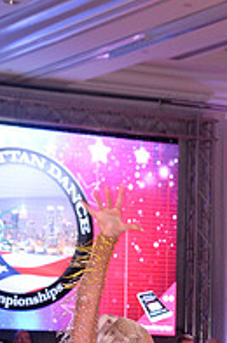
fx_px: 1822
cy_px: 444
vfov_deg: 10.5
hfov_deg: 7.1
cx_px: 237
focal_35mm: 192
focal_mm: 65
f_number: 5.6
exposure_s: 1/250
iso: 2000
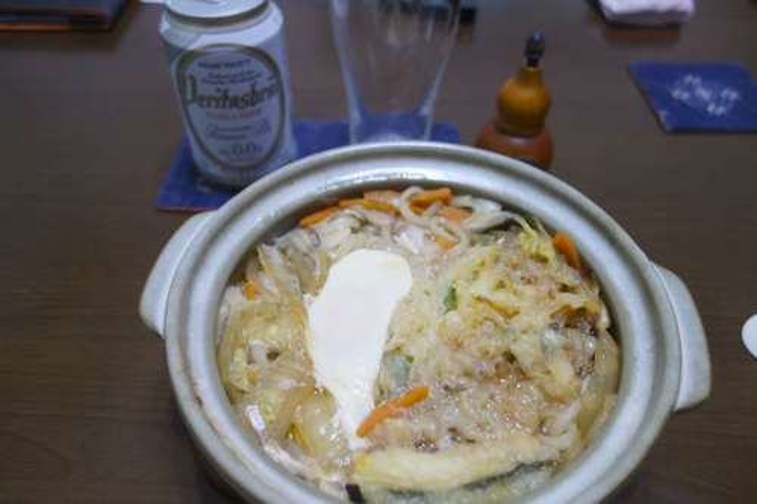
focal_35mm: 28
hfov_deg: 65.5
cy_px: 252
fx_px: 589
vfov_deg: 46.4
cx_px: 378
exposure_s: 1/30
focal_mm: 10.4
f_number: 1.8
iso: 250
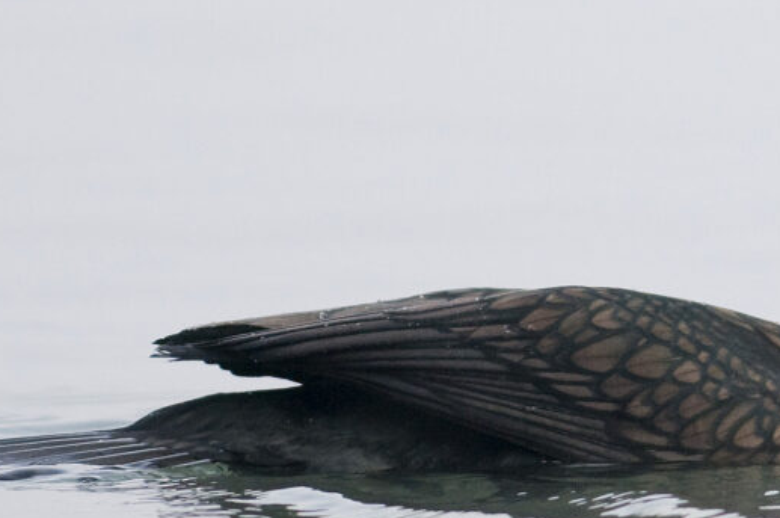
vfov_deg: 0.8
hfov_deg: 1.2
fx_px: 38550
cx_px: 957
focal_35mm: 1782
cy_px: -89
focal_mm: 300
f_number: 2.8
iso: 400
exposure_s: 1/1000
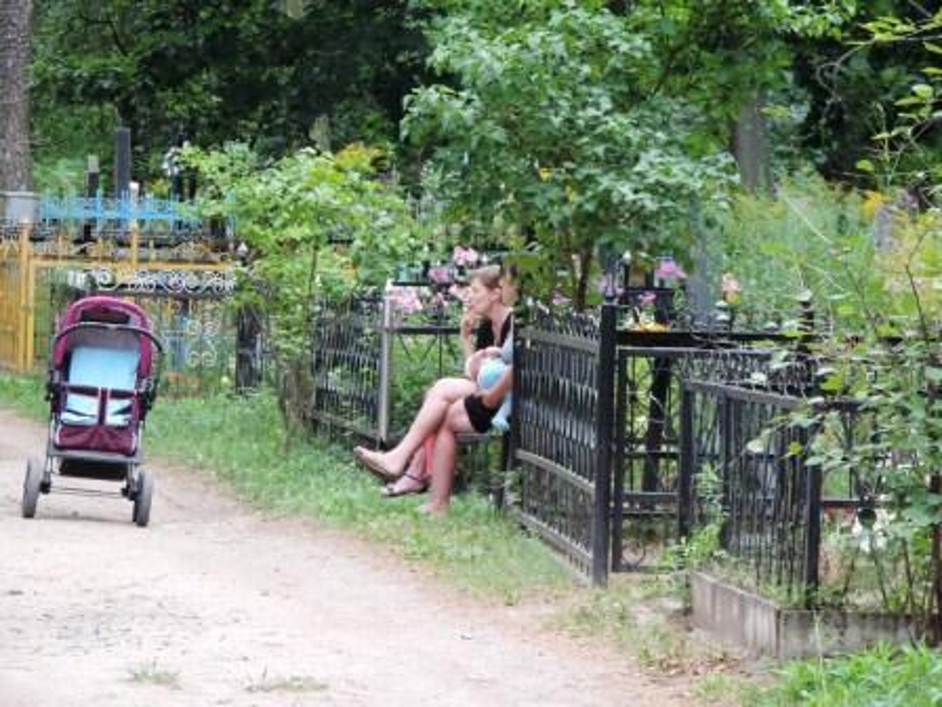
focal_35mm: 185
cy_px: 354
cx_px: 471
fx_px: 5034
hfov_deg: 10.7
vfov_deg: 8.0
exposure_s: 1/125
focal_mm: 33
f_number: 4.6
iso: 220
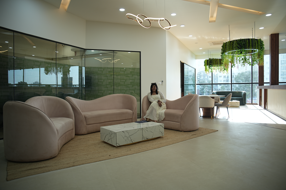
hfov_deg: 73.7
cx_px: 143
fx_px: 191
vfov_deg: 53.1
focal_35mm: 24
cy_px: 95
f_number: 2.8
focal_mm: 24
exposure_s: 1/100
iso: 125
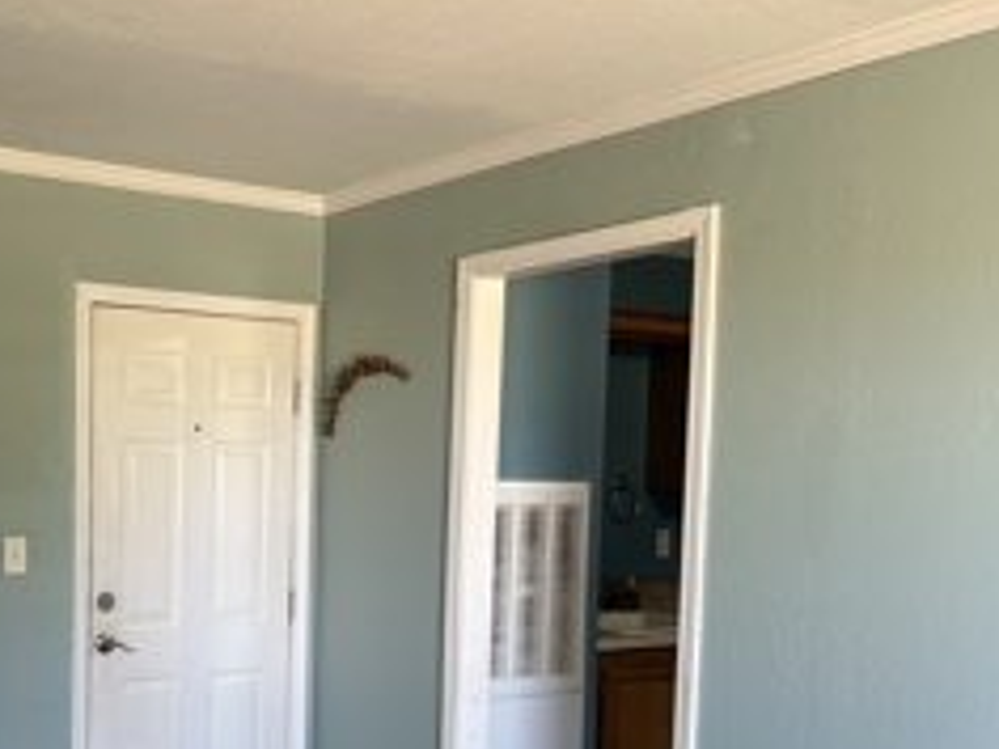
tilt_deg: -5.1
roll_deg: -0.4
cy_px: 550
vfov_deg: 32.3
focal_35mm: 44
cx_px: 195
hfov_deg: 41.1
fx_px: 1270
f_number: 1.5
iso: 125
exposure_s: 1/121
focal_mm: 5.7
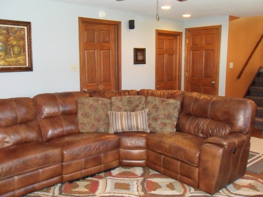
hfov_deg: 52.6
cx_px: 132
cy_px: 98
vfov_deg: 40.7
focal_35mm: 35
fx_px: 266
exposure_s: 1/45
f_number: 3.5
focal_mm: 6.3
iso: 640
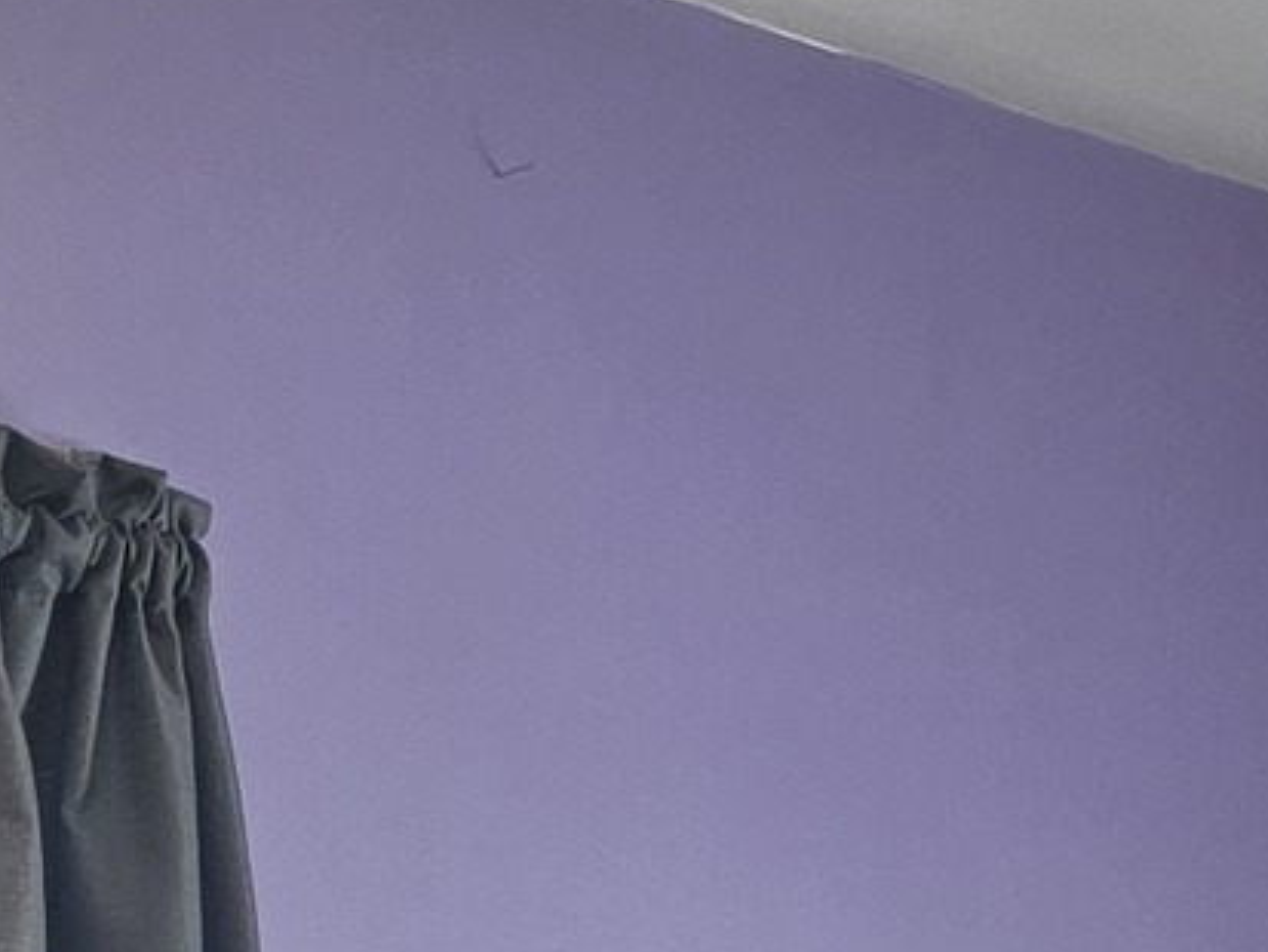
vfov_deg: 7.9
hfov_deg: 11.5
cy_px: 2460
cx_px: 897
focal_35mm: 171
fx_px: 6266
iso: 125
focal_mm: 6.5
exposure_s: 1/120
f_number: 1.4
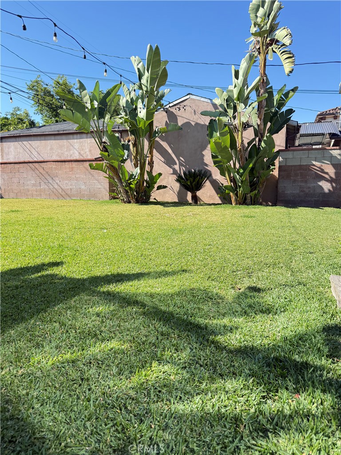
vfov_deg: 71.6
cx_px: 170
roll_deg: +2.2
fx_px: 315
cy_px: 228
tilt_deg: -9.5
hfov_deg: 56.8
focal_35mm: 24
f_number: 1.78
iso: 100
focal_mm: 6.76
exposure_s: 1/1314
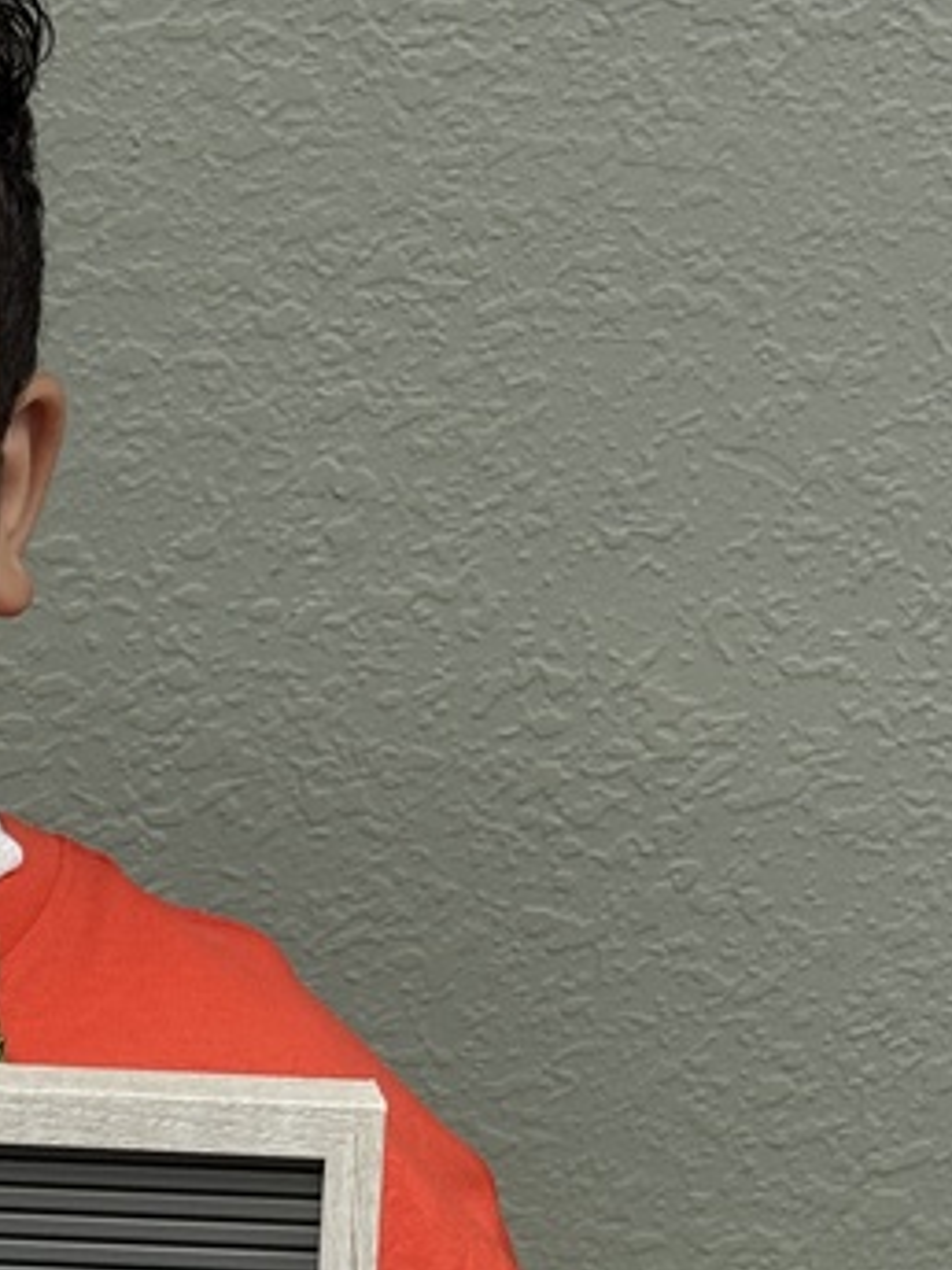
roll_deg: -1.8
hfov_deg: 10.2
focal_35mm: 143
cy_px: 923
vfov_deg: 13.8
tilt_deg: -12.3
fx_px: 5244
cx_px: -192
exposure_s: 1/60
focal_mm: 6.76
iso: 80
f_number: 1.78
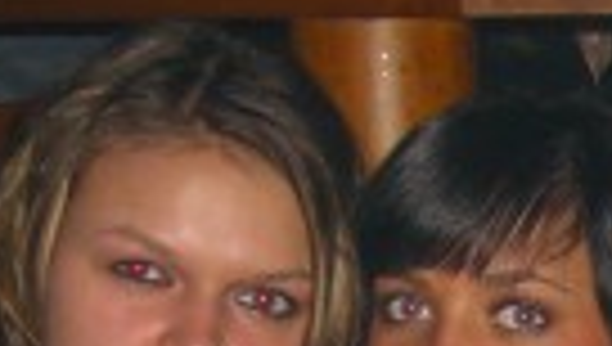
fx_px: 2958
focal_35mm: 182
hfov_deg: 11.2
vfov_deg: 6.4
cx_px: 1030
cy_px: 809
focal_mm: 7.9
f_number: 2.8
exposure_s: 1/60
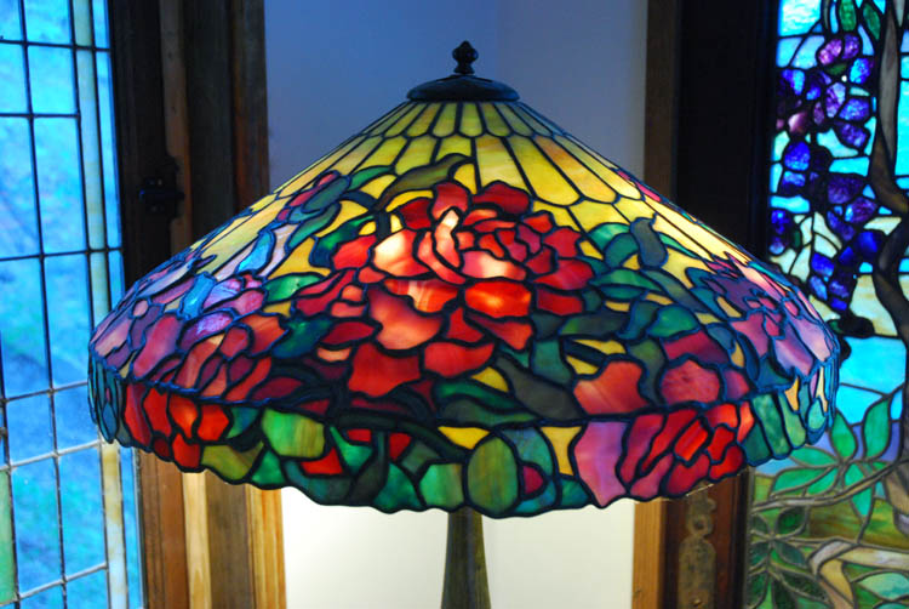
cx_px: 454
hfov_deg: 44.9
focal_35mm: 44
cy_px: 304
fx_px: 1100
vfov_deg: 30.9
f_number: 4.5
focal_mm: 29
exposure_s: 1/30
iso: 1400
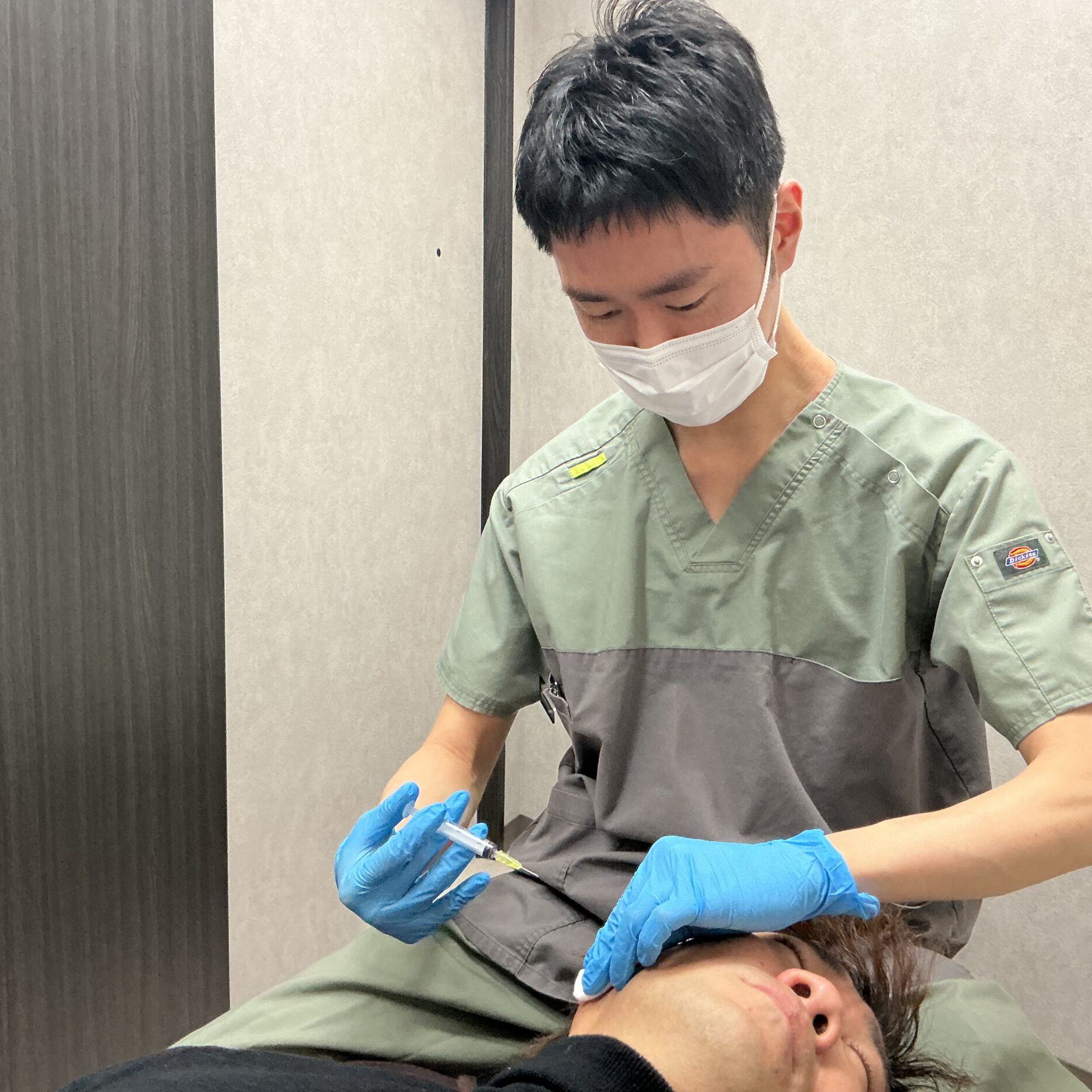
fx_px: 1249
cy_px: 540
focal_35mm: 35
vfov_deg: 47.2
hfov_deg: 47.0
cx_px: 639
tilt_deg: -7.7
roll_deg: -2.0
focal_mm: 3
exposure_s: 1/60
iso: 160
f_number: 1.8
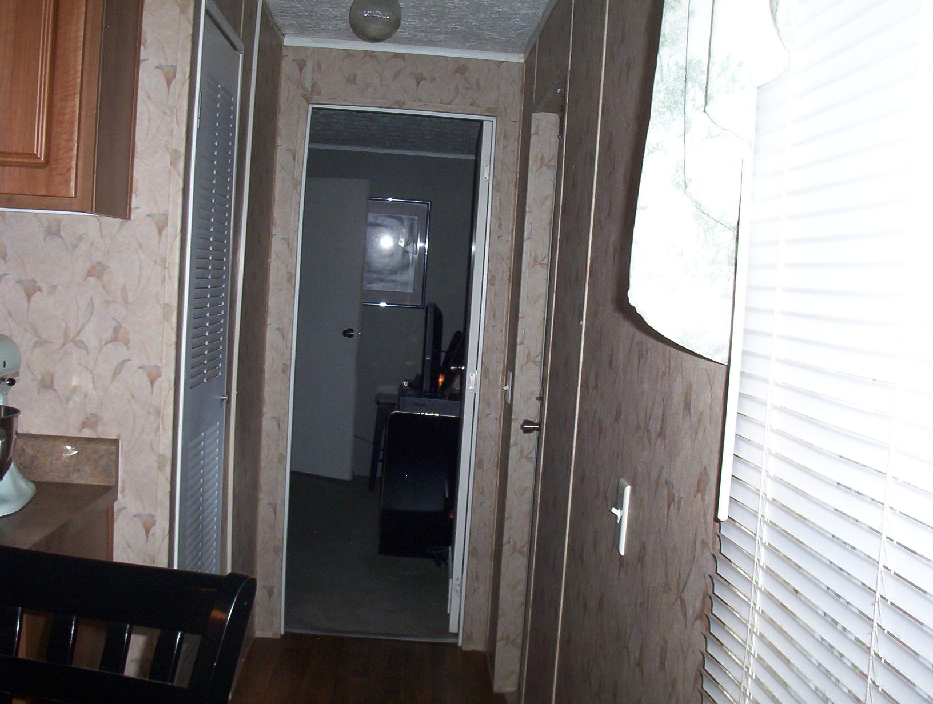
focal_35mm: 39
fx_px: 1054
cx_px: 466
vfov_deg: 37.0
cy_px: 352
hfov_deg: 47.8
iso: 140
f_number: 4.5
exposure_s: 1/30
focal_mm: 6
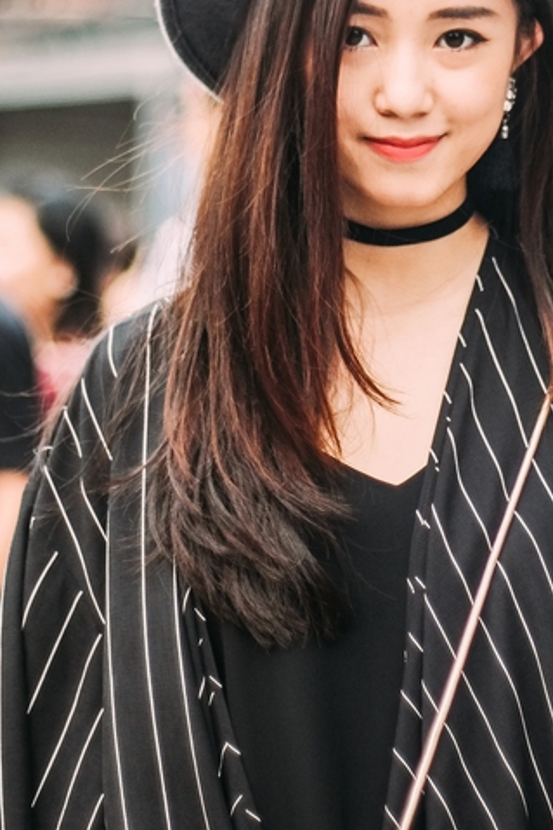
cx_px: 413
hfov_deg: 24.3
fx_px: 1268
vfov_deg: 34.6
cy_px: 117
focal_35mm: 55
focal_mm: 18
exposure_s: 1/800
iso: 640
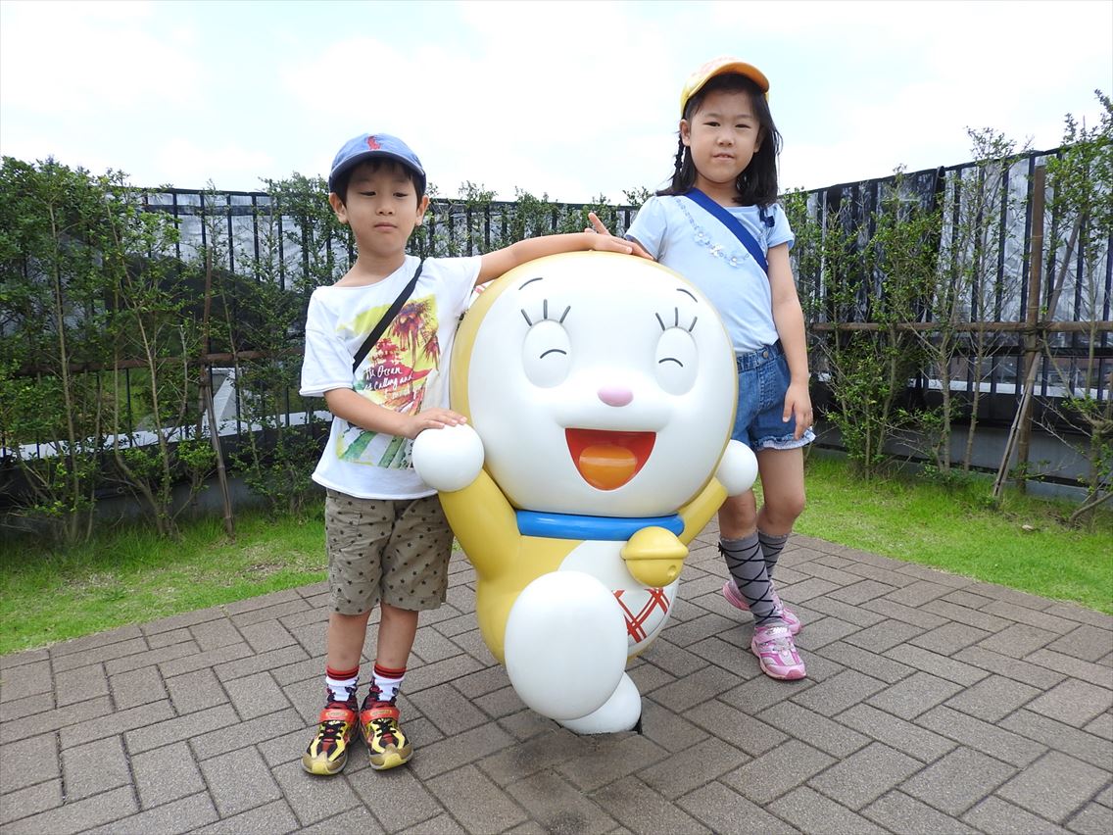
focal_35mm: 24
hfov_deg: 71.6
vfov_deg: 56.8
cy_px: 418
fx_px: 772
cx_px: 556
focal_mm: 4.3
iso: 100
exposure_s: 1/640
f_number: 3.3
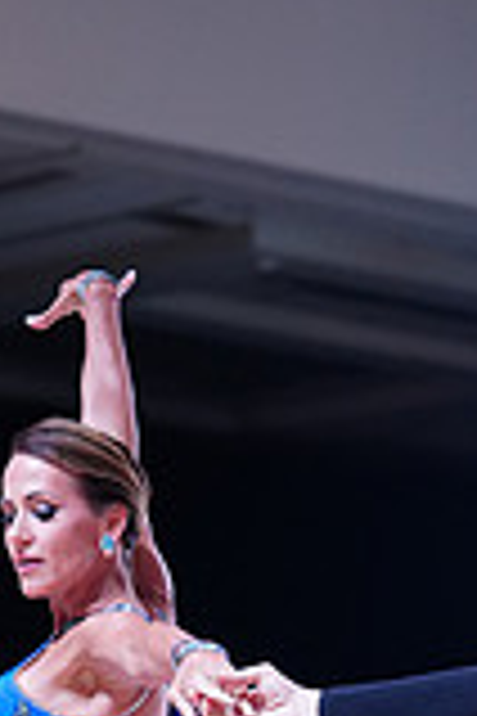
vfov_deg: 7.9
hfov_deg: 5.4
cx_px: 542
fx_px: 5068
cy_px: 1076
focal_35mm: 255
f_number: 2.8
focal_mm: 70
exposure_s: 1/640
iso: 1250
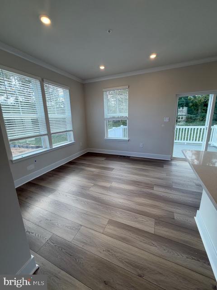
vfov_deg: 102.1
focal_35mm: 14
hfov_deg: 85.7
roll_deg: +2.8
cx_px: 108
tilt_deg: -12.5
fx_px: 117
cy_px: 145
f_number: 2.2
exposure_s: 1/120
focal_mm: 2.22
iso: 64
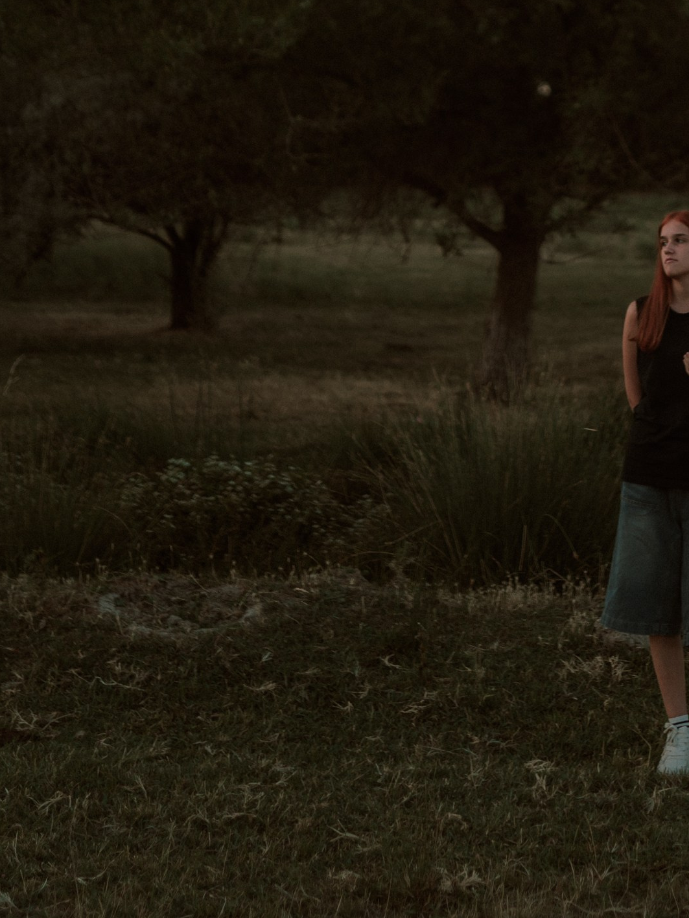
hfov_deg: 19.1
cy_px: -4
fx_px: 2017
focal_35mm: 76
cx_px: 617
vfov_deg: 24.5
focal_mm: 35
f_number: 1.4
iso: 100
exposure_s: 1/1250
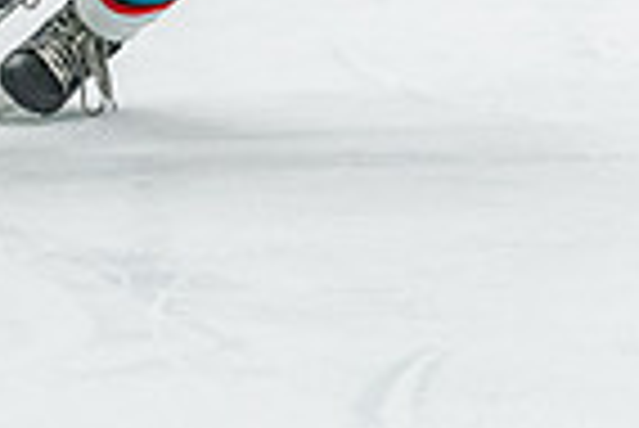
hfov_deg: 3.8
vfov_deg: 2.5
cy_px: -277
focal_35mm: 546
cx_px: -263
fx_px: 9701
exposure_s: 1/800
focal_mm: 105
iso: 4000
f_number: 2.8
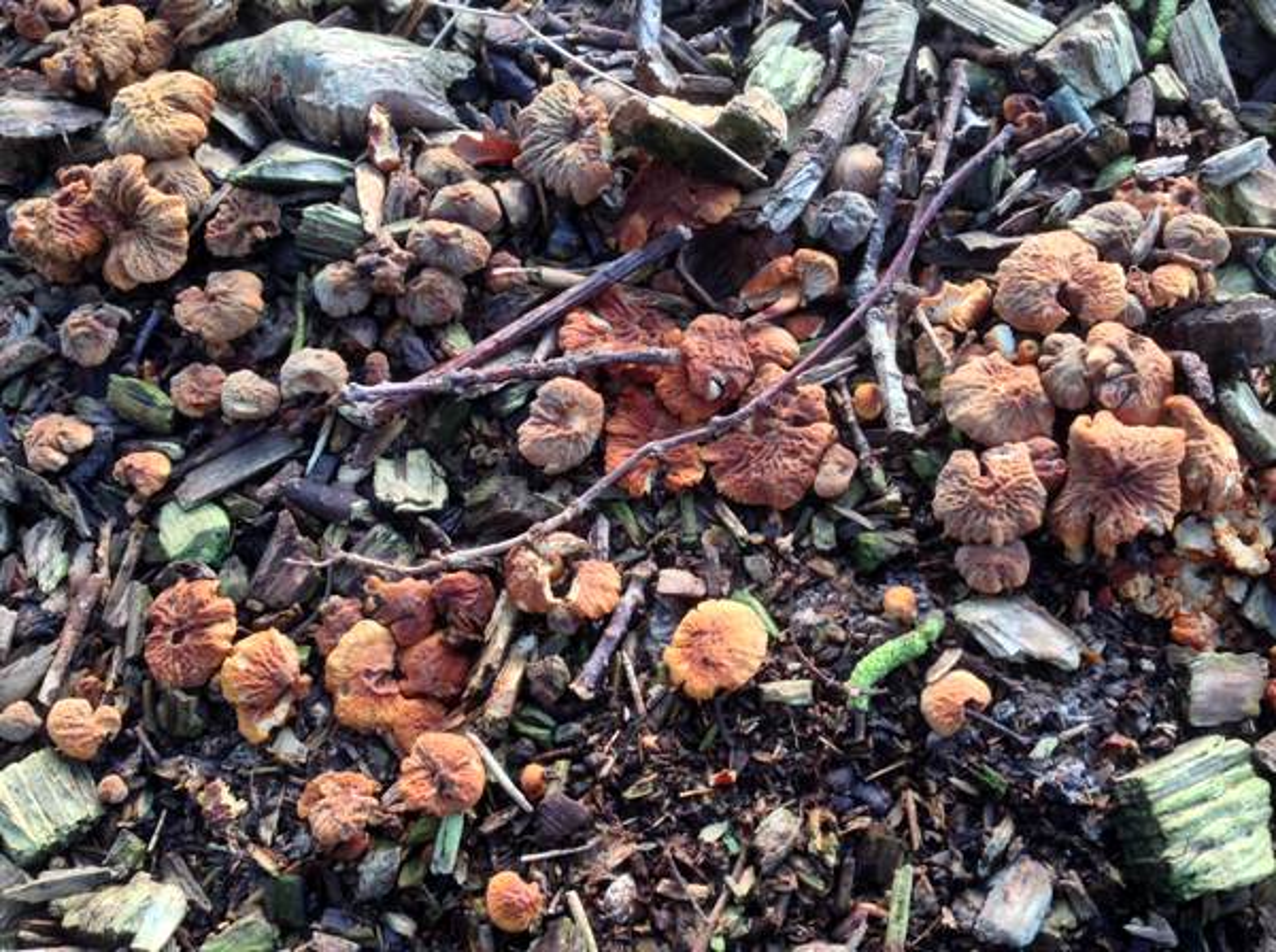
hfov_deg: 55.4
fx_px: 1214
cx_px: 638
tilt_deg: -69.5
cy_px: 476
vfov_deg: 42.8
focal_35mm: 33
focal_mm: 4.12
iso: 50
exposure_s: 1/30
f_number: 2.4
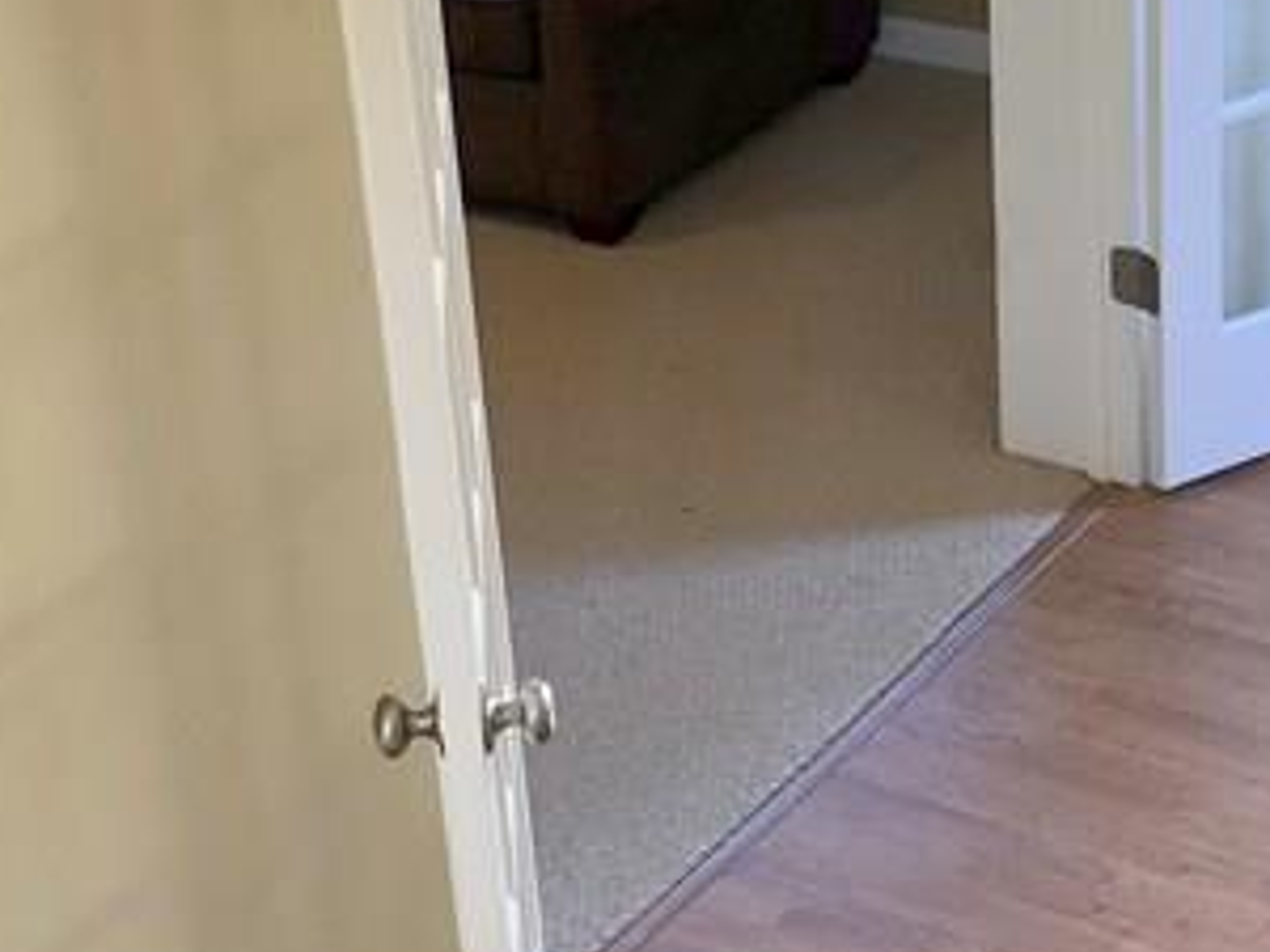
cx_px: 580
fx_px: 3632
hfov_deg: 19.8
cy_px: 338
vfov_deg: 14.9
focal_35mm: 99
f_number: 1.8
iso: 40
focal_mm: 3.99
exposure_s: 1/20
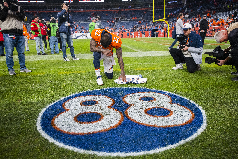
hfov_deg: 61.9
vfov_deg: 43.6
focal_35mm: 30
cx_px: 119
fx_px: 198
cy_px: 80
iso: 2000
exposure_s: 1/1600
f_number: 4.5
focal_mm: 30
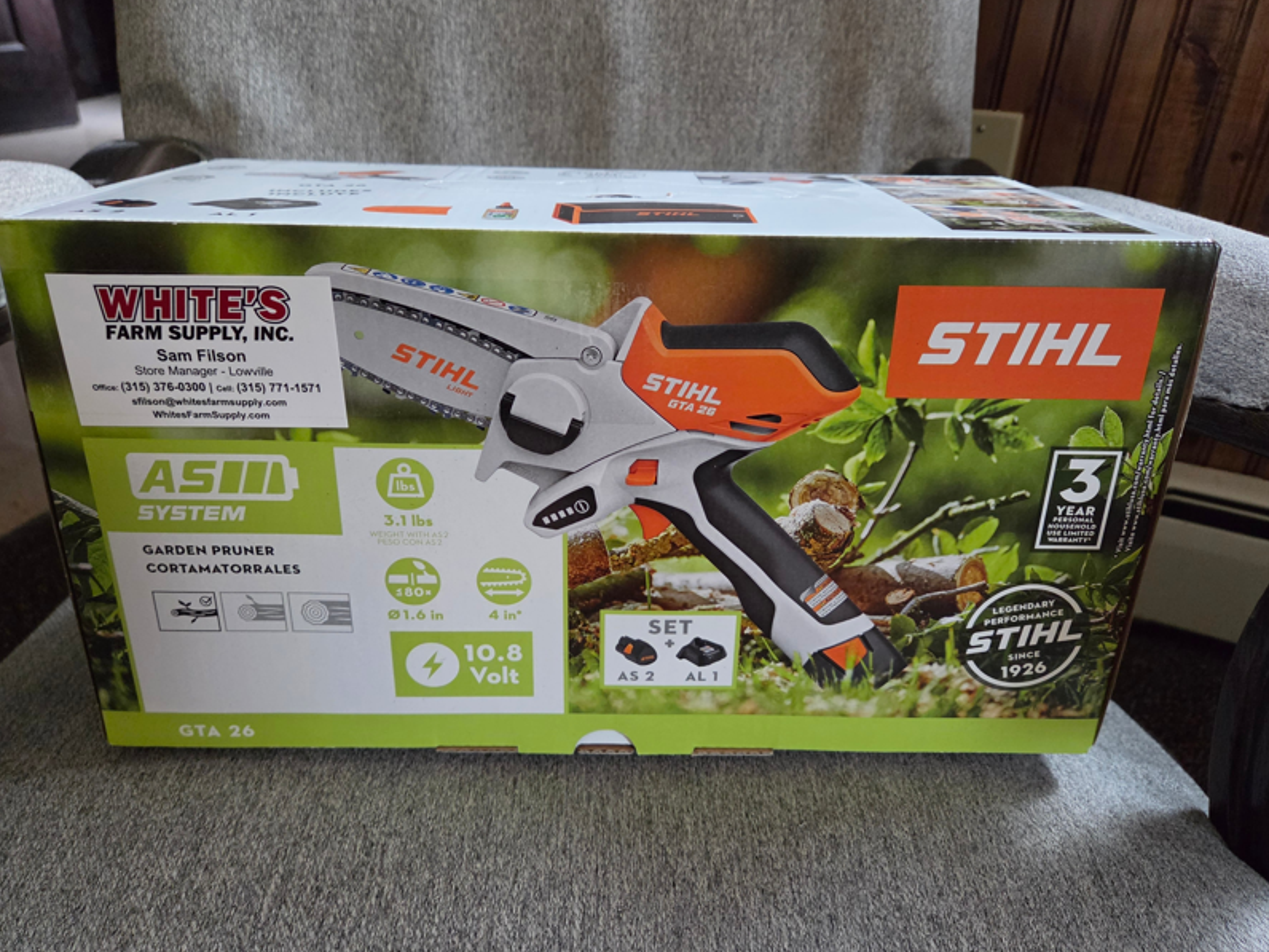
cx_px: 642
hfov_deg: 67.3
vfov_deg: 53.1
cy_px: 476
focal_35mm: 26
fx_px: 953
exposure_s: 1/120
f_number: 1.8
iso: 1600
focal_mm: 5.4
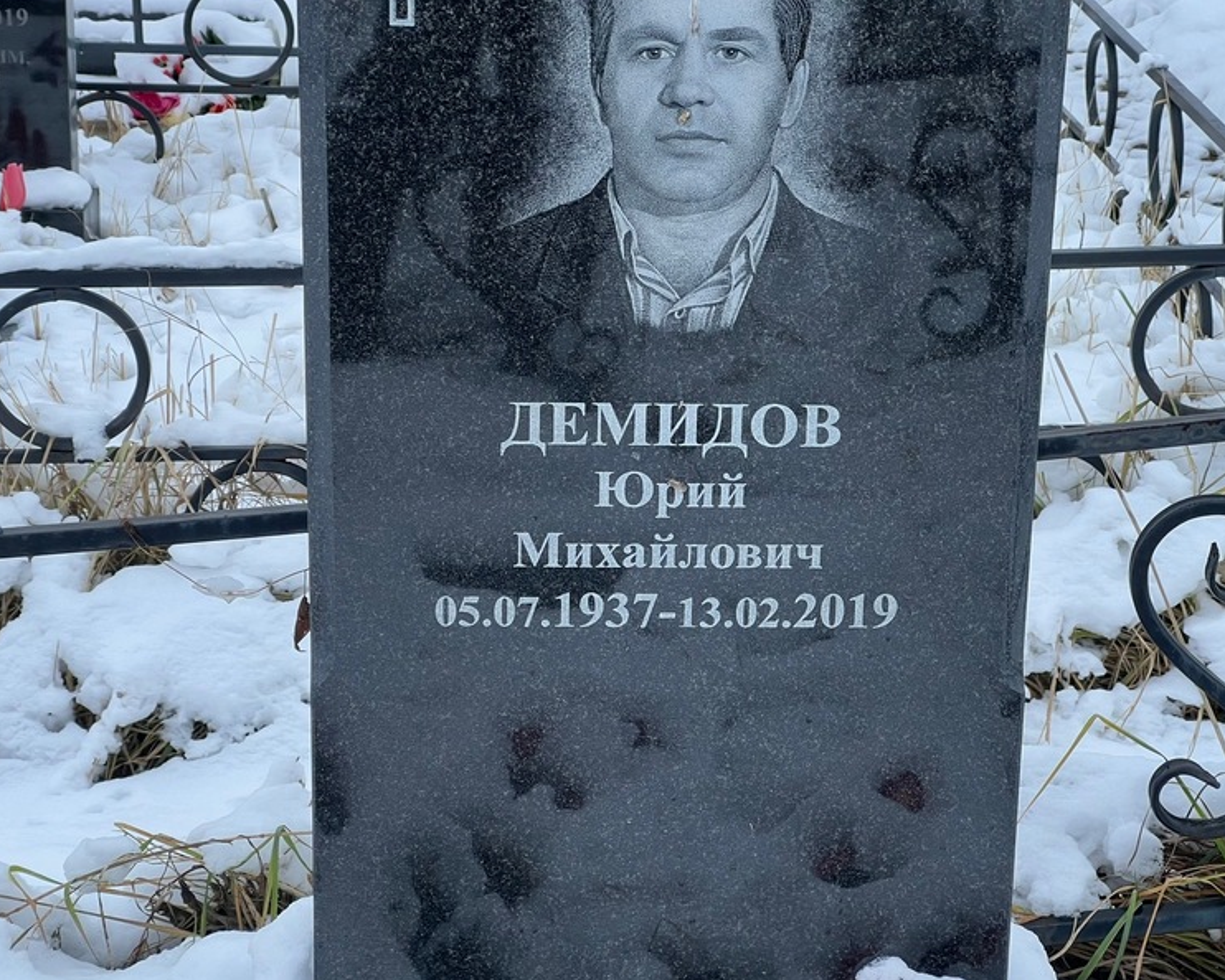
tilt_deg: -19.7
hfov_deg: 23.6
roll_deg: +1.7
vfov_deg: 19.0
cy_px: 493
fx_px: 2937
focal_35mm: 81
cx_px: 655
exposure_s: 1/99
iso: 50
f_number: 2.8
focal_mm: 9
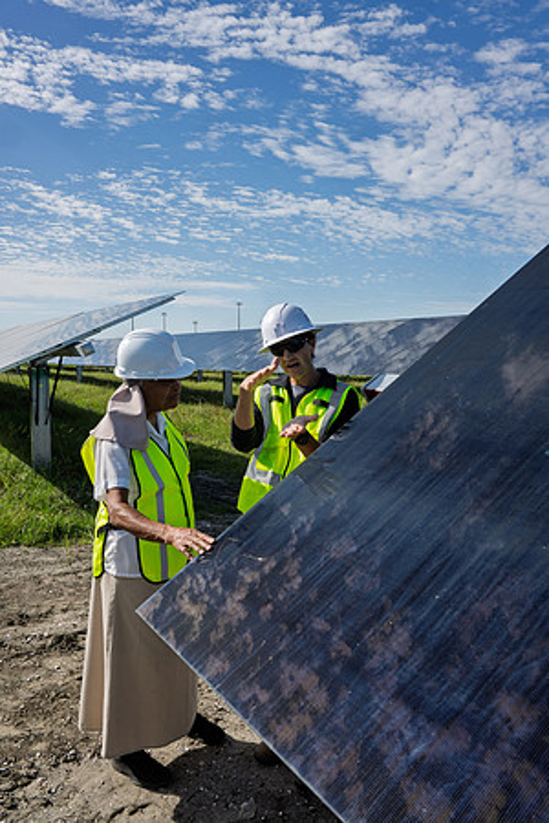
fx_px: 640
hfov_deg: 46.4
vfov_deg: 65.5
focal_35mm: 28
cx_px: 274
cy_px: 412
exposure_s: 1/320
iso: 200
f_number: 14
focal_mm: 28
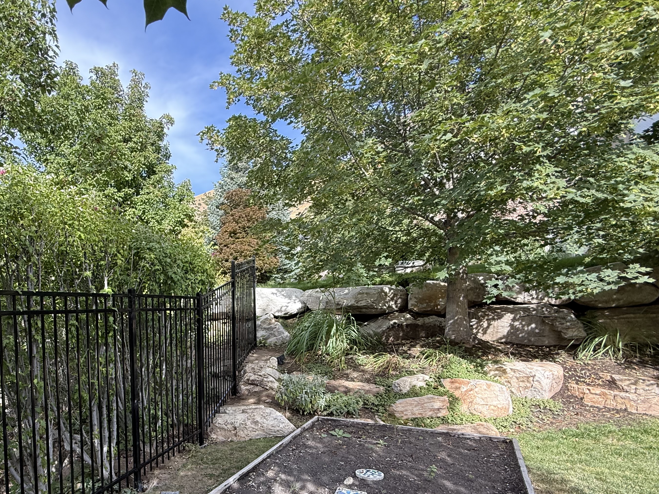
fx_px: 400
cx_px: 199
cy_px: 334
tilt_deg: -2.0
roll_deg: +0.1
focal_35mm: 21
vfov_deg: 61.7
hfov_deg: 75.5
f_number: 2.2
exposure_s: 1/324
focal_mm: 2.22
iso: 64
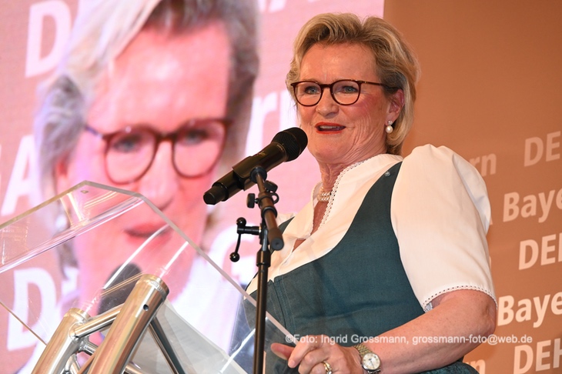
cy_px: 187
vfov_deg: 6.9
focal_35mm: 200
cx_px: 281
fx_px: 3121
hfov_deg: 10.3
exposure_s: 1/200
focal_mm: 200
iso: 3200
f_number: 10
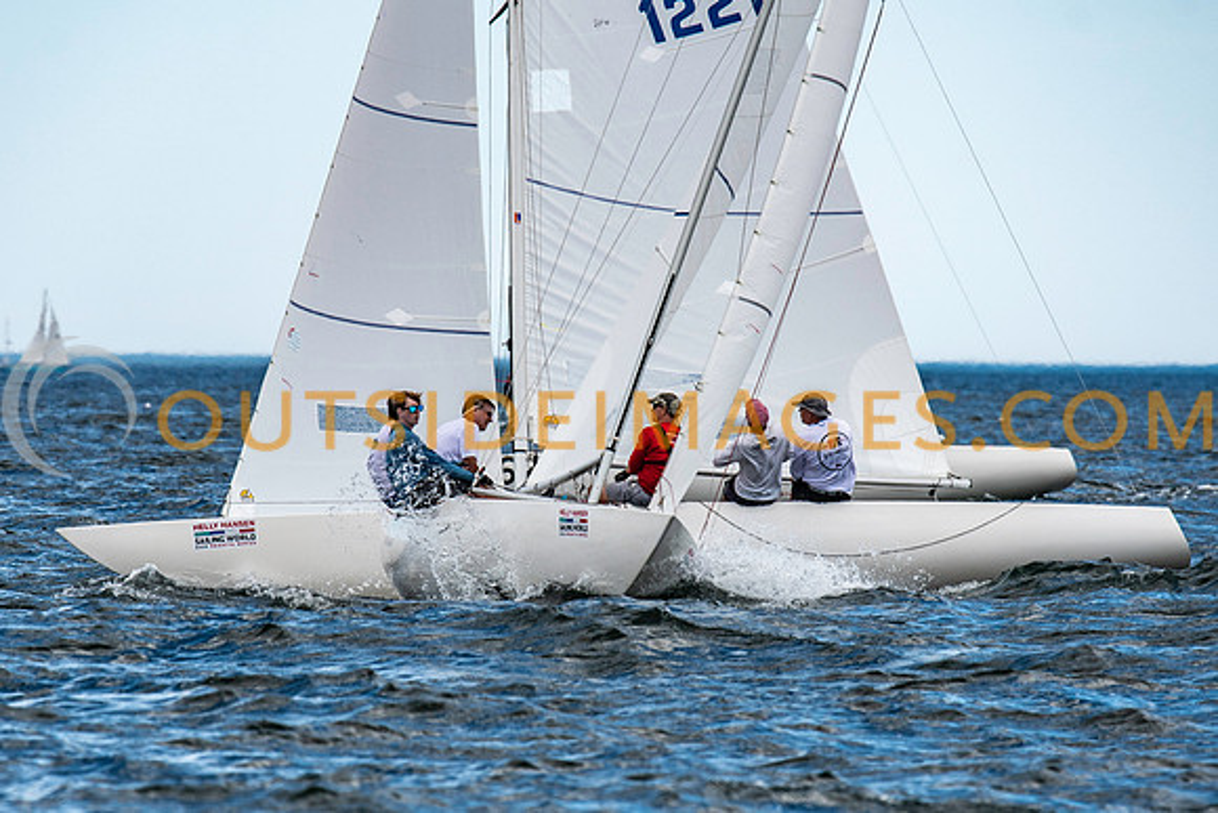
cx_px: 543
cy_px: 473
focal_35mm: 524
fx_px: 17715
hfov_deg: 3.9
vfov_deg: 2.6
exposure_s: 1/2500
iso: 320
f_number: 5.6
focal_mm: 300
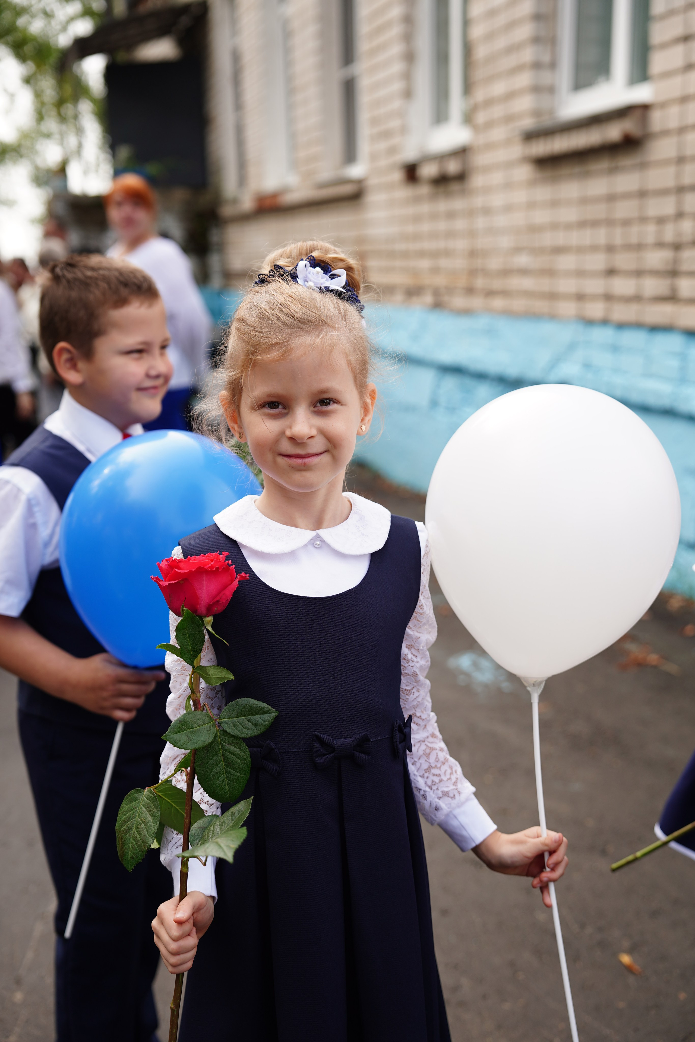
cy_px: 521
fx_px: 1303
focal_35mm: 45
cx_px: 348
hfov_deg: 29.9
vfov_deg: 43.6
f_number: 2.8
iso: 125
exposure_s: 1/500
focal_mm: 45
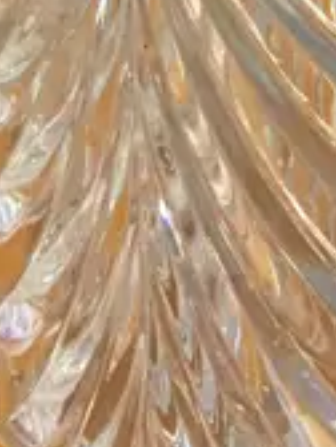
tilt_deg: -11.1
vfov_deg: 10.1
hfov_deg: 8.4
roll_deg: +0.6
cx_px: 277
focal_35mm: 177
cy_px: -535
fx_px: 2291
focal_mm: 4.15
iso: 50
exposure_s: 1/33
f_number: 2.2
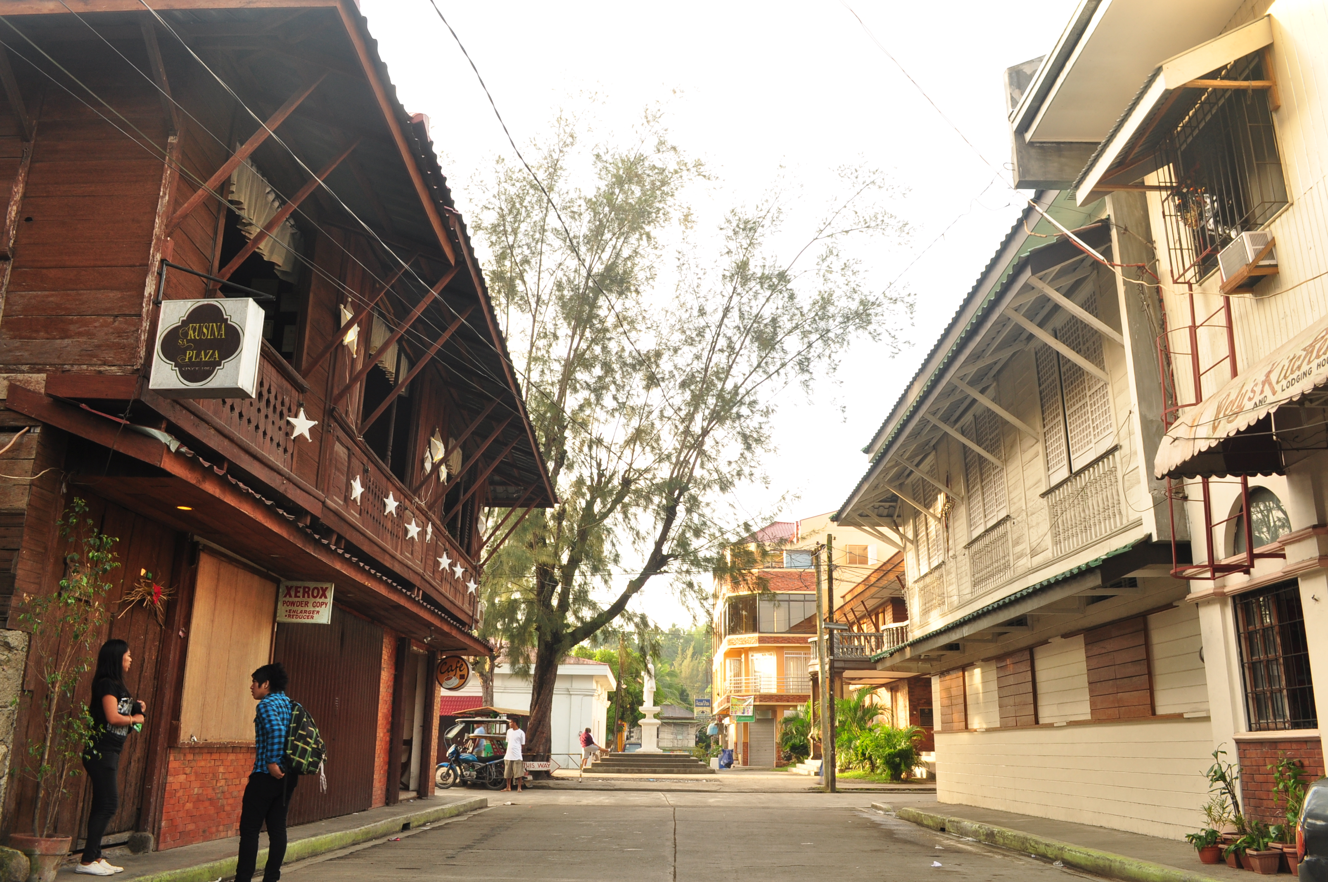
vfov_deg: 47.8
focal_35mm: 27
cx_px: 664
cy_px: 441
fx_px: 995
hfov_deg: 67.4
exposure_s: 1/15
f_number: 10
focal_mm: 18
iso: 200
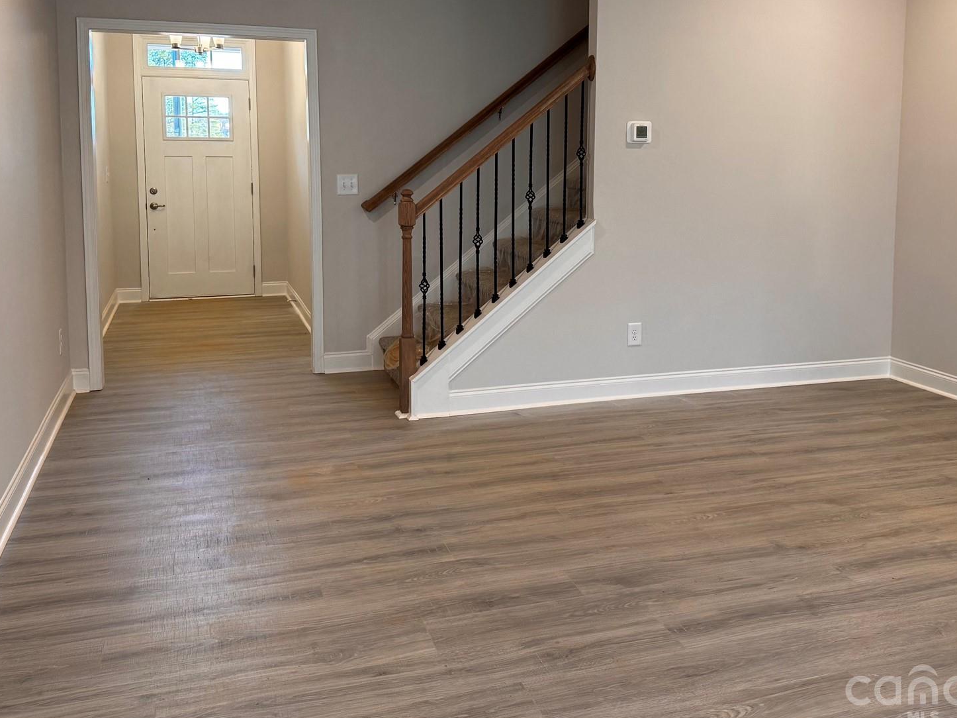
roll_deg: -0.4
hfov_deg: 53.8
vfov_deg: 41.3
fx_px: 940
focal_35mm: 34
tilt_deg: -4.9
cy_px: 240
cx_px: 542
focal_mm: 6.76
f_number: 1.78
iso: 200
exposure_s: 1/120
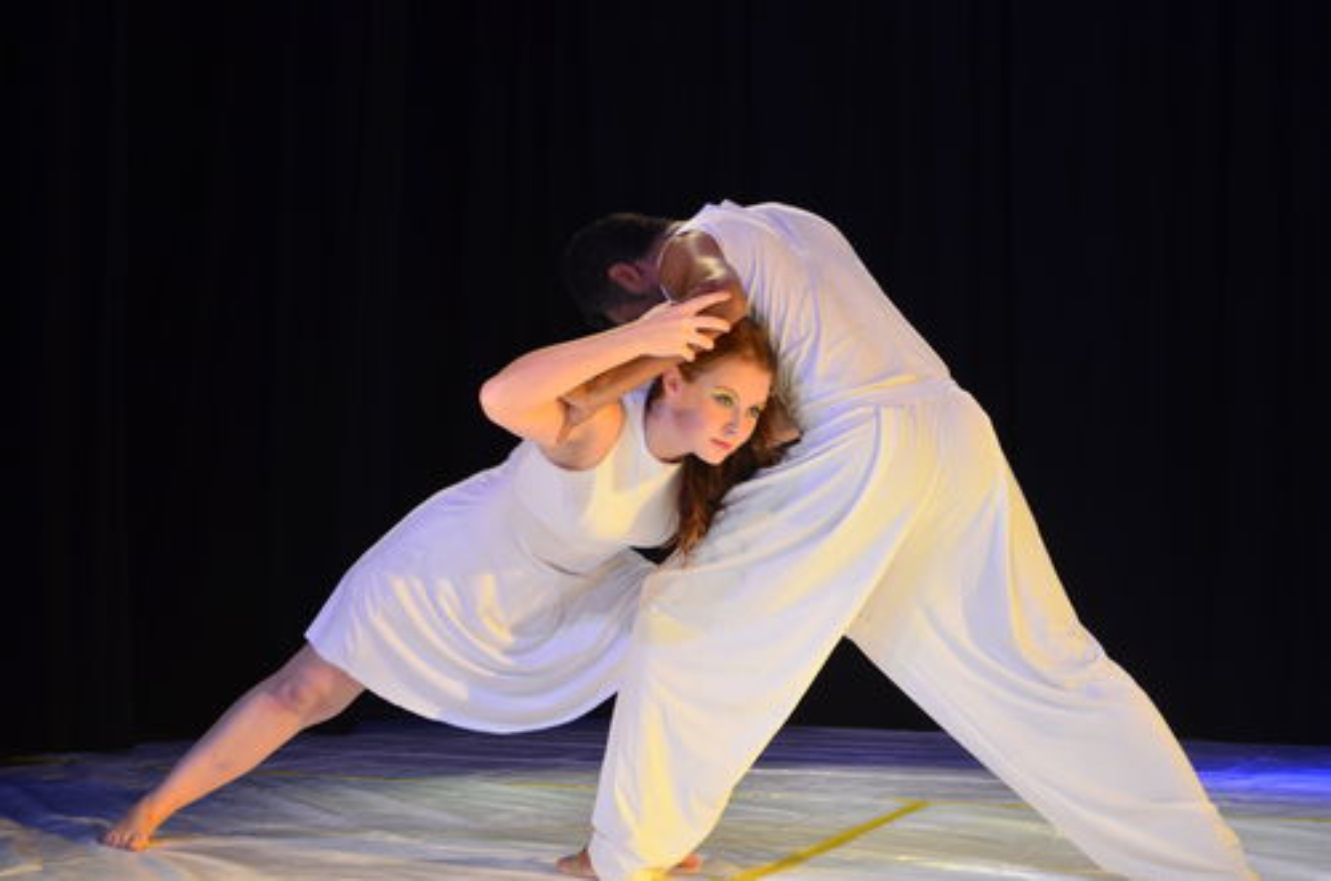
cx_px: 666
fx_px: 2103
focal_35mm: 57
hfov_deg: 35.1
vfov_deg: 23.7
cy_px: 440
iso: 800
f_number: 5
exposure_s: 1/60
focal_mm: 38
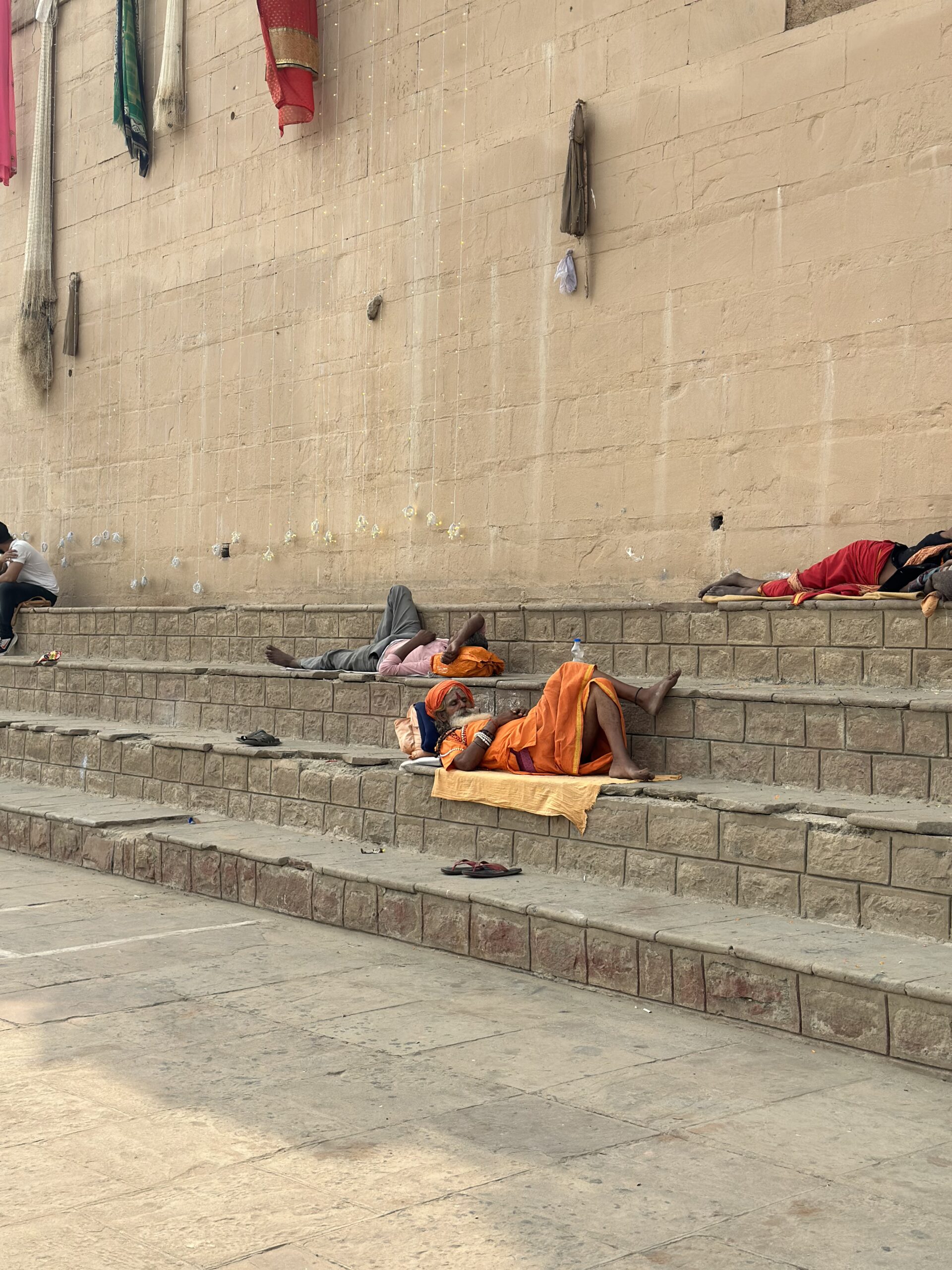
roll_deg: -2.0
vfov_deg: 39.7
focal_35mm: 48
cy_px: 635
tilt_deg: +0.4
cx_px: 476
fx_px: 1760
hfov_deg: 30.3
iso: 100
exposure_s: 1/2597
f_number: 1.78
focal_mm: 6.86
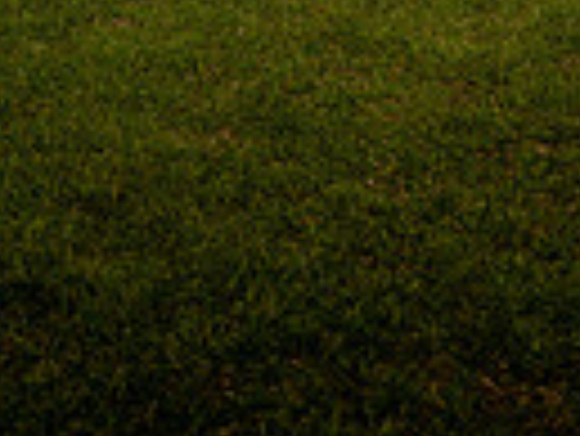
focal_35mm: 104
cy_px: -544
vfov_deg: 12.0
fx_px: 1744
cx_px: 607
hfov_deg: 18.3
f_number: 4
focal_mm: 31
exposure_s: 1/250
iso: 200
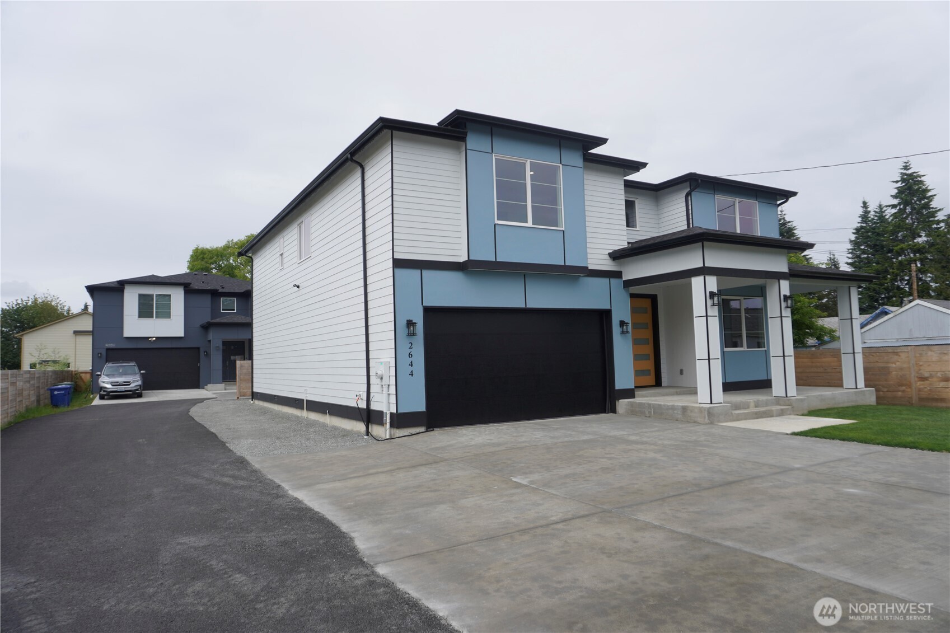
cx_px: 475
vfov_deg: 53.1
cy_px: 316
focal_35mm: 24
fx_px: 633
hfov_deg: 73.7
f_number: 4.5
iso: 100
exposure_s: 1/800
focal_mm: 16
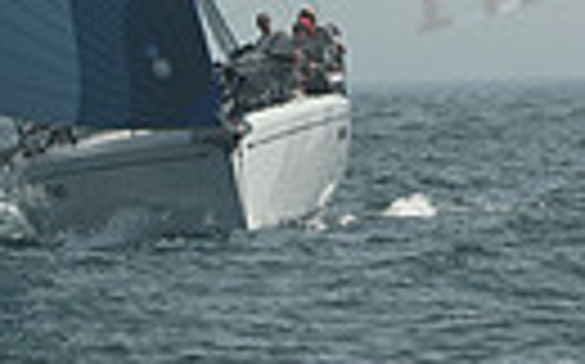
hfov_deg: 3.4
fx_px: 9781
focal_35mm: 614
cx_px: 178
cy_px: -710
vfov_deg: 2.1
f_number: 9
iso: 320
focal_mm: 135
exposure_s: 1/1250
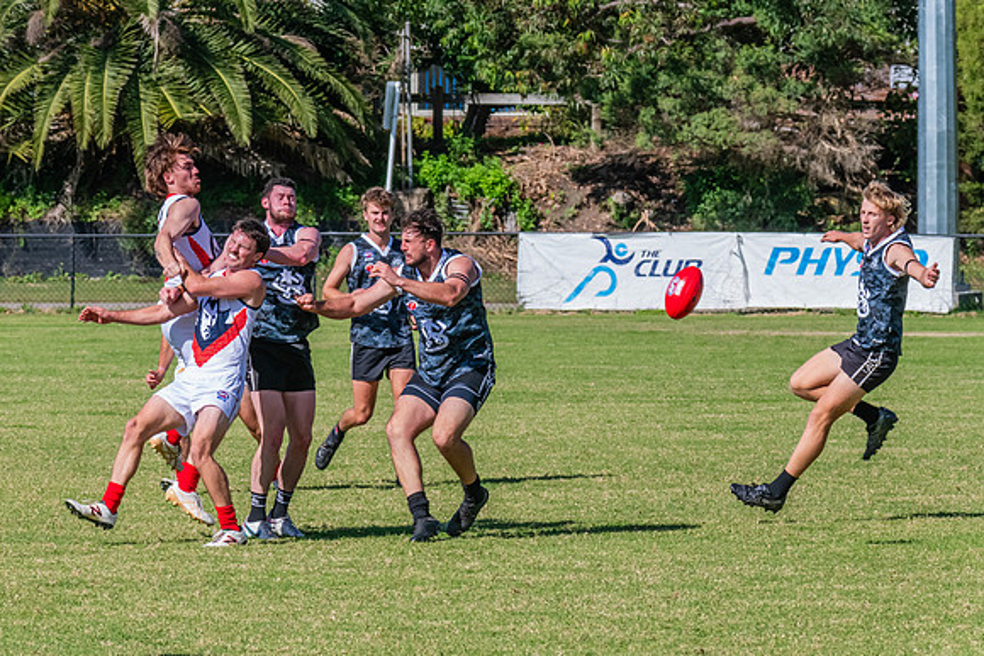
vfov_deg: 3.9
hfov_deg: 5.8
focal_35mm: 353
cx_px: 399
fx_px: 9647
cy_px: 325
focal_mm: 290
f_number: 18
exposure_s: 1/1250
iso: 1600
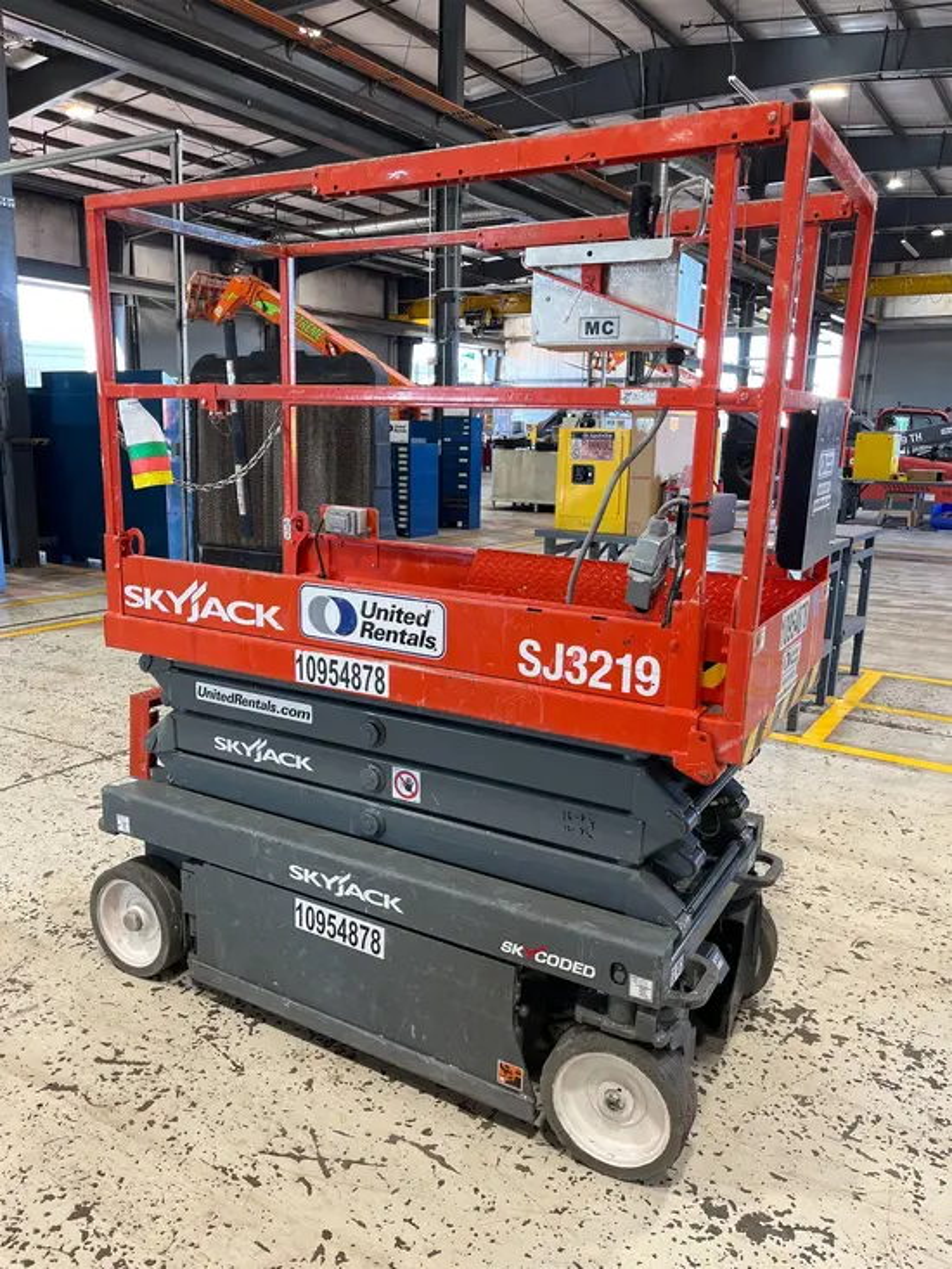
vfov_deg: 67.3
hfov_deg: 53.1
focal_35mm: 26
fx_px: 953
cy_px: 634
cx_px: 476
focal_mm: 5.1
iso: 125
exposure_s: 1/120
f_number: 1.6
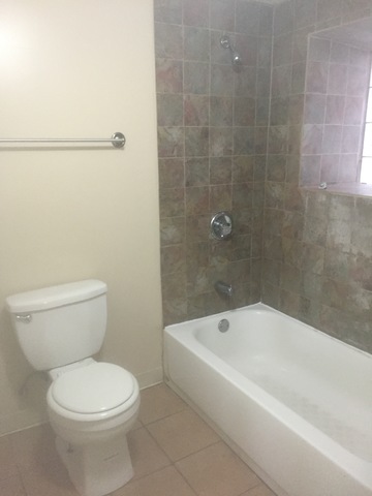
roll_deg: -0.1
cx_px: 186
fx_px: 416
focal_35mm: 29
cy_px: 248
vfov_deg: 61.7
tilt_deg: -15.8
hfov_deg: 48.2
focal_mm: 4.15
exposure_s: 1/30
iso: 250
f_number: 2.2
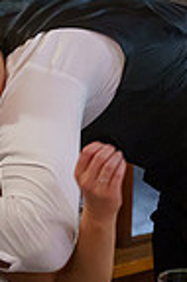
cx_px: 4
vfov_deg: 14.5
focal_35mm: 142
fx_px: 1109
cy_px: 157
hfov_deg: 9.6
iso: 3200
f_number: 2.2
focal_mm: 35
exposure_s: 1/250
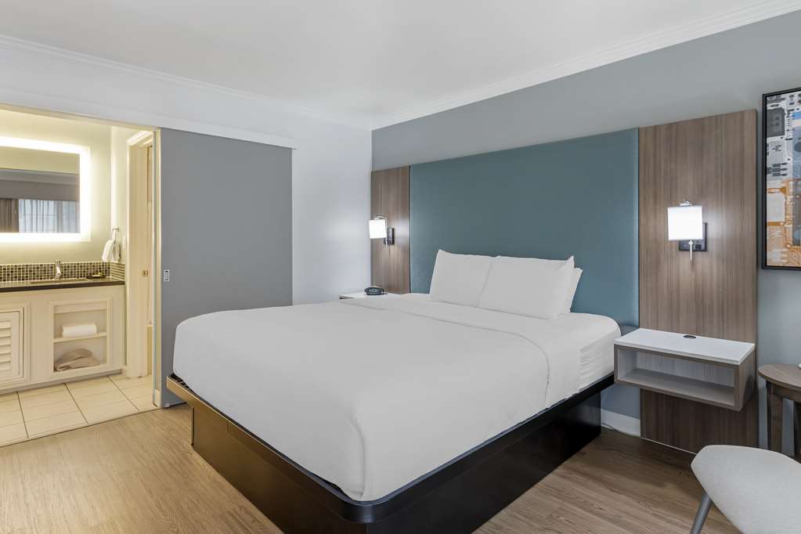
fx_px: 378
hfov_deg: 93.3
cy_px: 267
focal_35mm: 17
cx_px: 400
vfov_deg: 70.4
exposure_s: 1/25
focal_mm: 17
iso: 400
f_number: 10
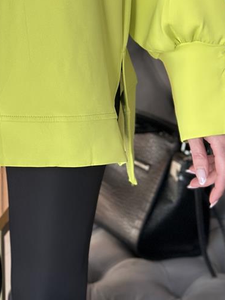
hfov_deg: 12.5
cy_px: -49
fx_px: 1014
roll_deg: +0.2
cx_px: -1
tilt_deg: -7.9
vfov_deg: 16.2
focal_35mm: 117
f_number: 1.78
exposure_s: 1/95
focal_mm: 6.86
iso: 125
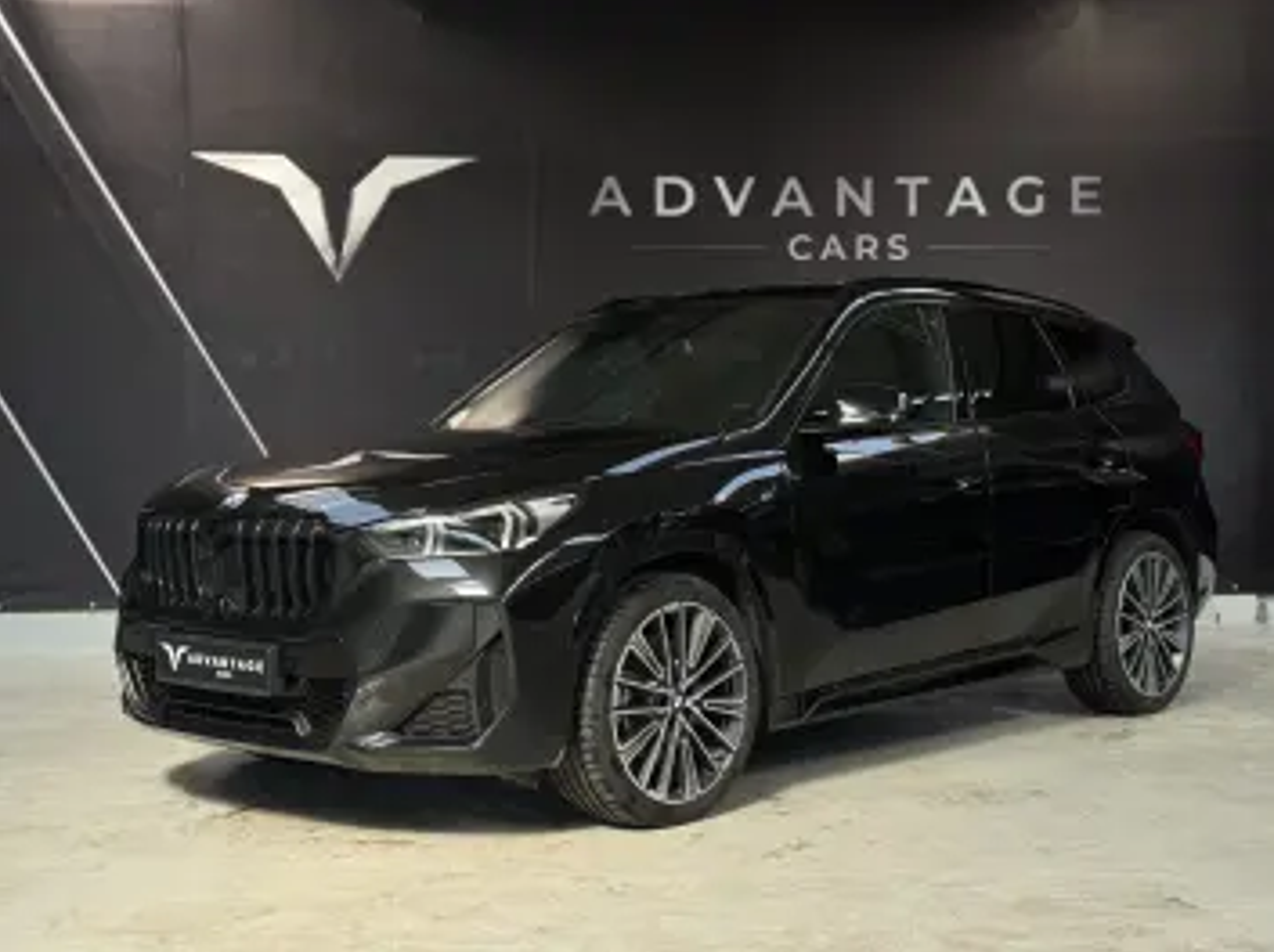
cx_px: 646
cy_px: 472
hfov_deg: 38.9
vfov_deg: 29.6
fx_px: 1802
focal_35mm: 49
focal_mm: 6.76
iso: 100
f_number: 1.78
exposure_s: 1/339
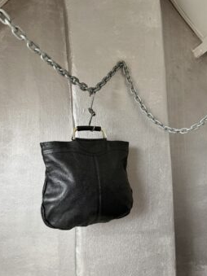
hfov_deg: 54.9
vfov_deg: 69.4
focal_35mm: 25
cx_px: 103
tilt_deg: +3.3
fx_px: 199
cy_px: 141
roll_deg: -0.6
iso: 200
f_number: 1.78
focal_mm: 6.76
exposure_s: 1/86
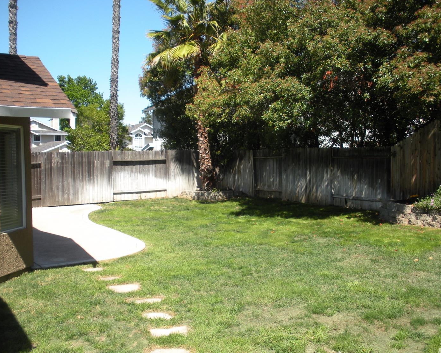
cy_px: 175
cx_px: 231
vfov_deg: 40.1
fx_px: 483
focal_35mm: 37
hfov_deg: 49.1
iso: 92
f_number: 3.5
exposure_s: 1/520
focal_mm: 6.3
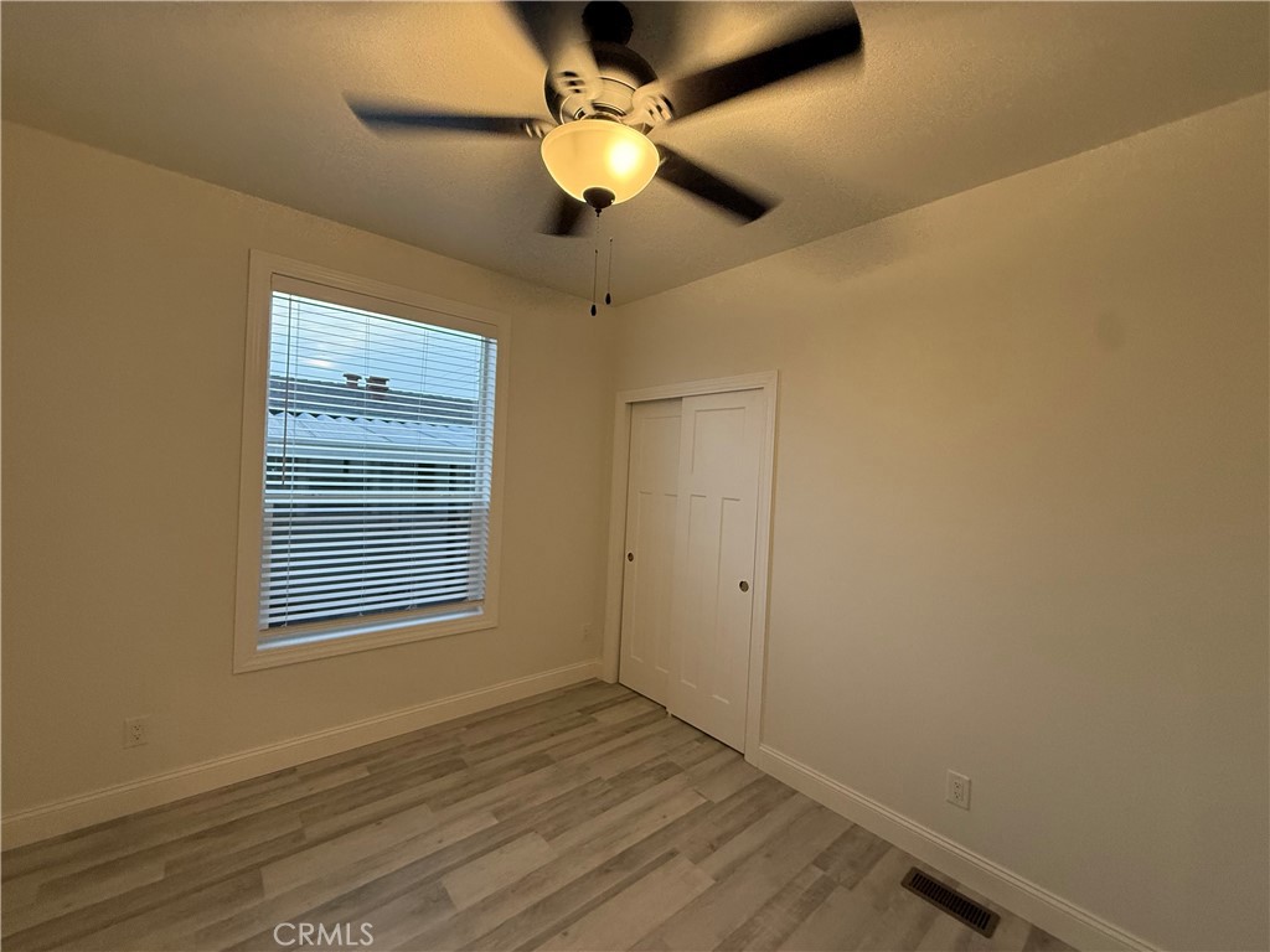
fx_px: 514
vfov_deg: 85.7
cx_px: 635
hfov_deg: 102.1
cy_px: 476
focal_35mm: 14
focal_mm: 2.22
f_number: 2.2
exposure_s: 1/120
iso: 320
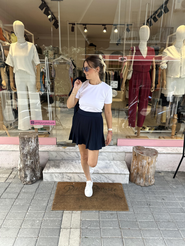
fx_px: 171
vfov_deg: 71.6
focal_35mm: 24
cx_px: 92
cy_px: 123
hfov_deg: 56.8
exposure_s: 1/262
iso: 80
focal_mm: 6.86
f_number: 1.78
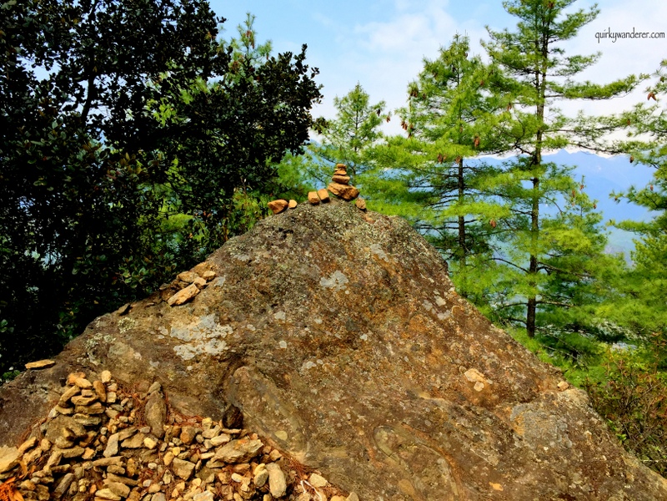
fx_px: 559
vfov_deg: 48.2
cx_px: 334
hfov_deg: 61.7
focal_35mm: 29
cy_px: 250
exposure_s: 1/1163
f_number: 2.2
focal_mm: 4.15
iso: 32
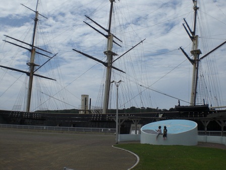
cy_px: 85
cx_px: 113
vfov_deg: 37.7
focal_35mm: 38
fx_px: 248
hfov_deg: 49.0
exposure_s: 1/1000
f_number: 4.4
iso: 50
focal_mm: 6.3
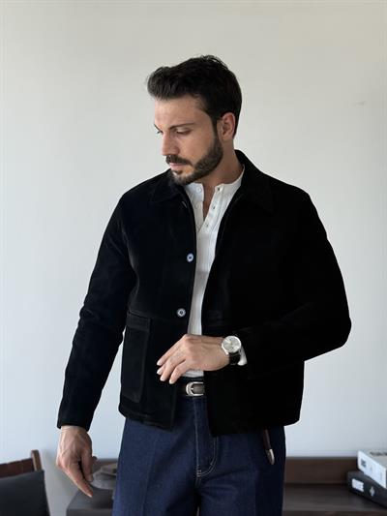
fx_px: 715
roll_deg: +0.2
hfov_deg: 30.3
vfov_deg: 39.6
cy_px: 258
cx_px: 194
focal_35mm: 48
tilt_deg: +2.0
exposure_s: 1/269
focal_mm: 6.76
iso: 80
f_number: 1.78
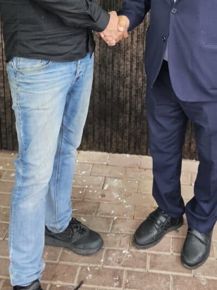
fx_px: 368
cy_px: 24
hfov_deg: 32.6
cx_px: 143
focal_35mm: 44
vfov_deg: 39.6
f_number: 1.7
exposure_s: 1/190
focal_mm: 6.3
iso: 125
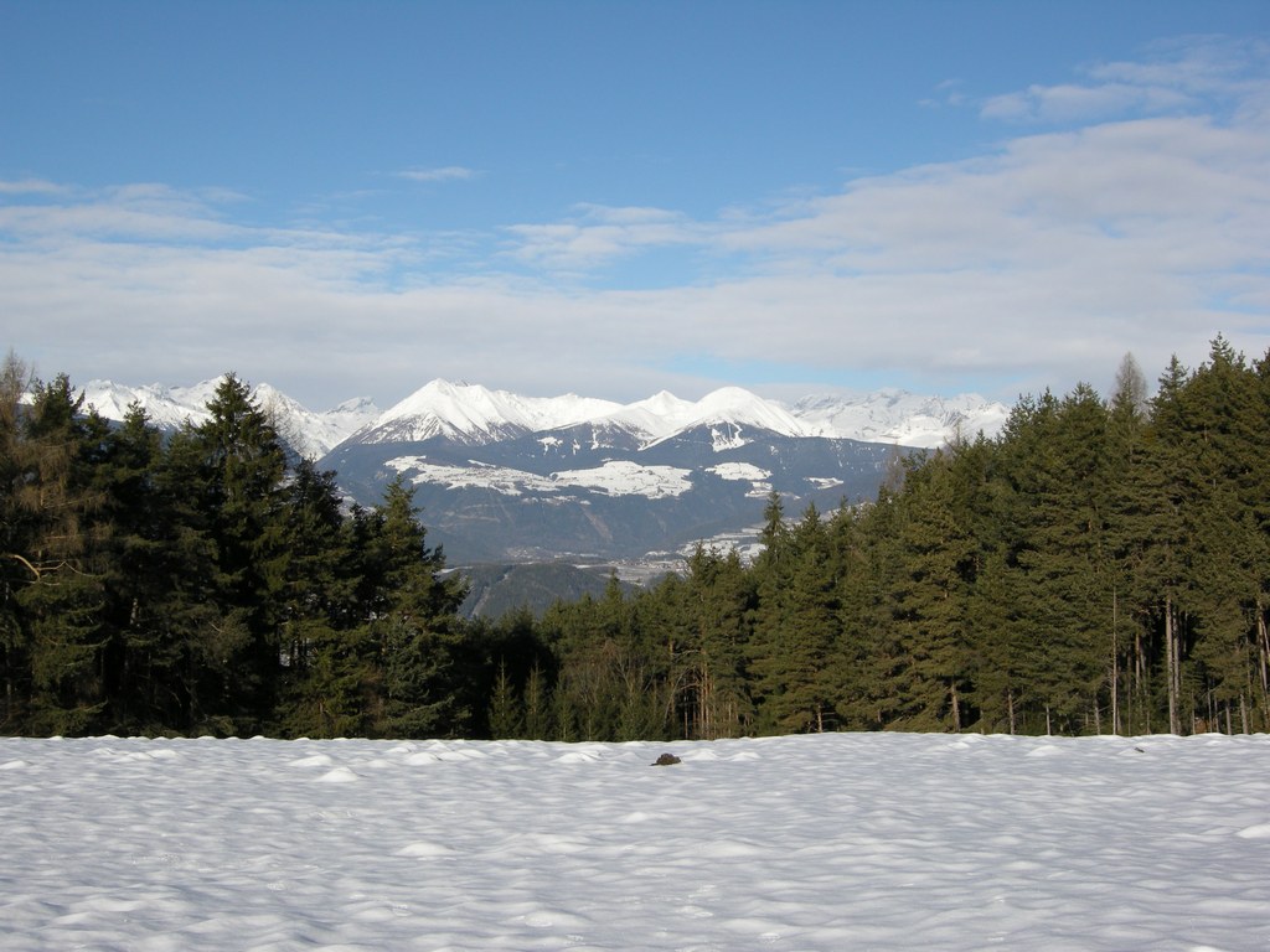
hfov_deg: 39.7
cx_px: 635
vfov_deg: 30.3
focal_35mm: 48
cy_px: 476
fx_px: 1761
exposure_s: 1/355
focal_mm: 10.1
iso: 64
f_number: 6.1
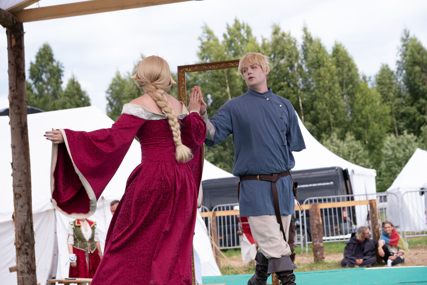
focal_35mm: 83
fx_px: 984
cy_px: 142
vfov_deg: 16.5
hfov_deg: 24.5
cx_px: 214
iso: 250
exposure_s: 1/800
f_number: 4
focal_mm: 55
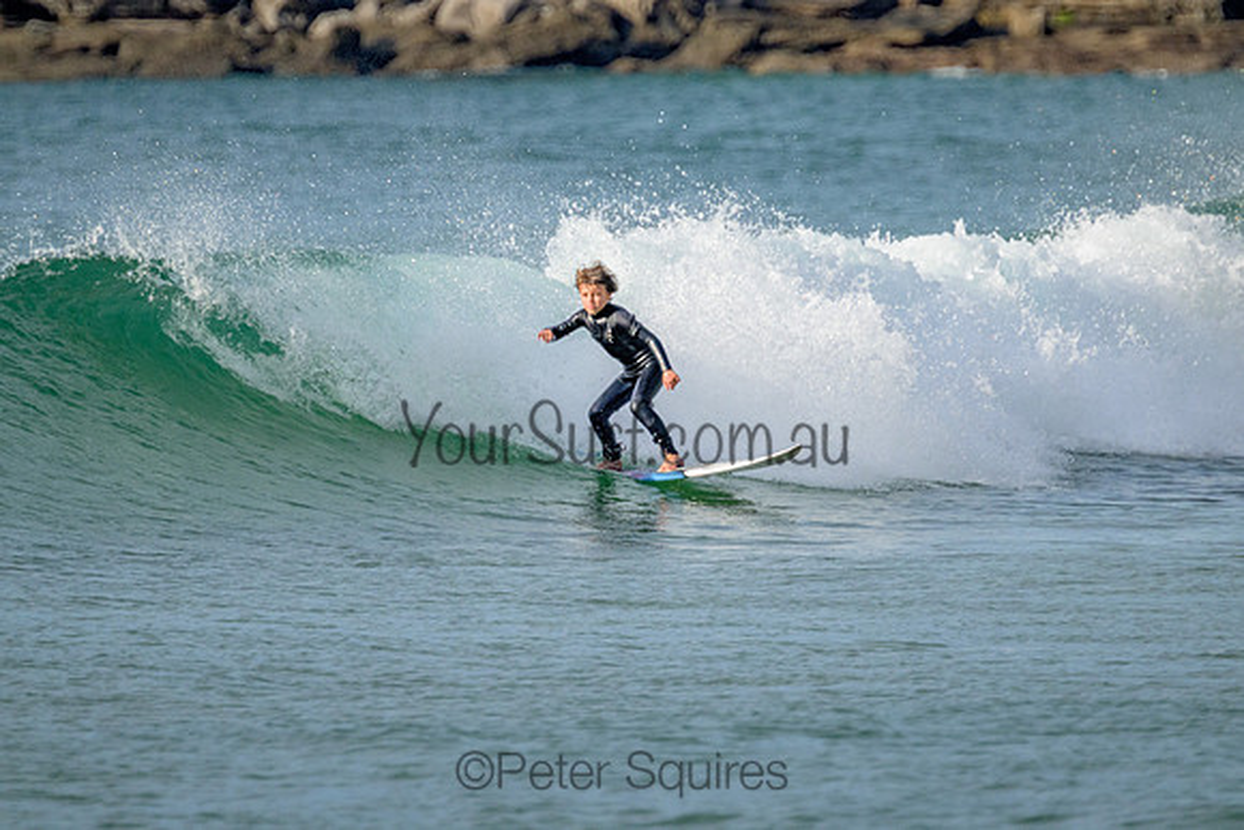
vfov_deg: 1.7
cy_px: 415
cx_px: 622
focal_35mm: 800
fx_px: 27650
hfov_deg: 2.6
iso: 2200
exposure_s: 1/1250
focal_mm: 800
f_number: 11
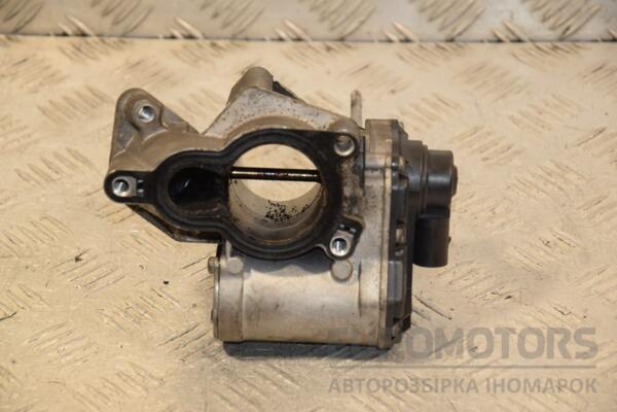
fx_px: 2519
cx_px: 308
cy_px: 206
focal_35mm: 147
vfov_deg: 9.3
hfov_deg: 14.0
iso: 800
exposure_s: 1/200
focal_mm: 98
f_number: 6.3
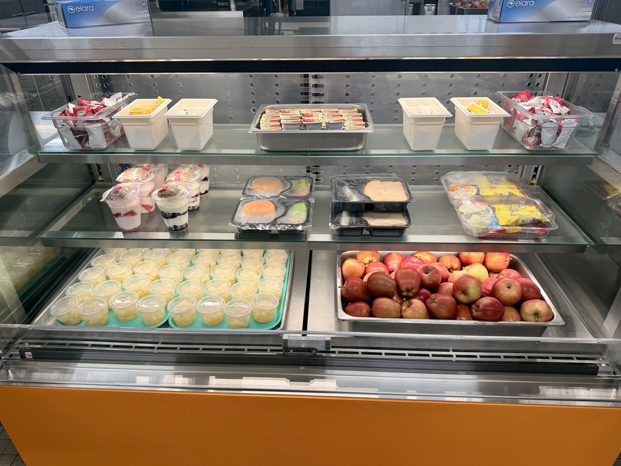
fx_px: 431
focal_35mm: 24
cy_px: 233
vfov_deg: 56.8
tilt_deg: -30.6
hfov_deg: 71.6
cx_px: 310
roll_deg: +0.2
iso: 80
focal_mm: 6.76
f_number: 1.78
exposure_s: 1/120
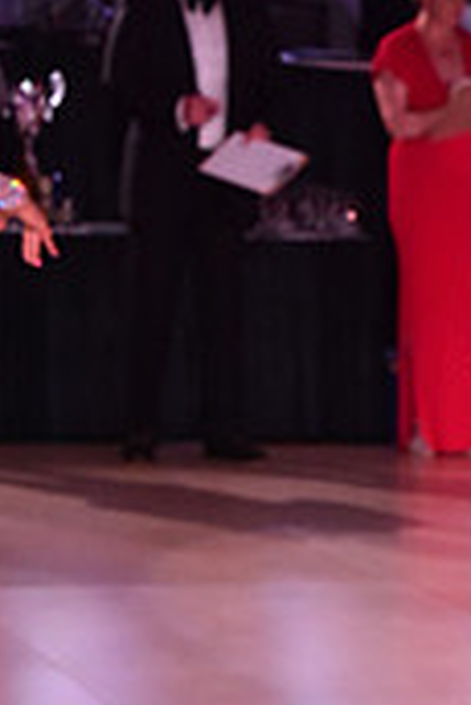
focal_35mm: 209
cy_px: 1082
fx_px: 4093
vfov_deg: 9.5
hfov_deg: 6.5
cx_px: 747
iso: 2500
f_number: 7.1
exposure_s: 1/320
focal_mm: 62
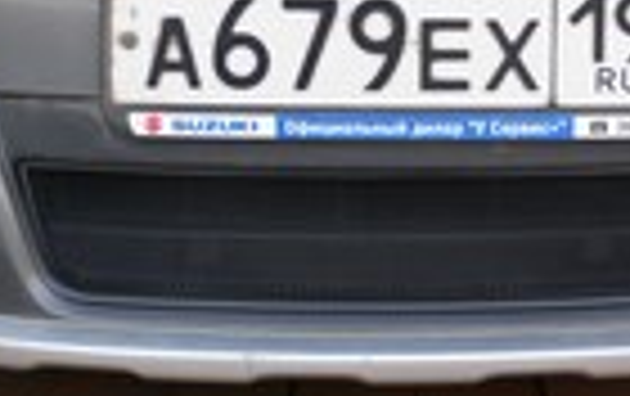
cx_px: 374
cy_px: -99
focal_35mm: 90
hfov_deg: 23.0
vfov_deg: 14.1
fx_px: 1548
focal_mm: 6.3
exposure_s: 1/50
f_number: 2.8
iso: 80
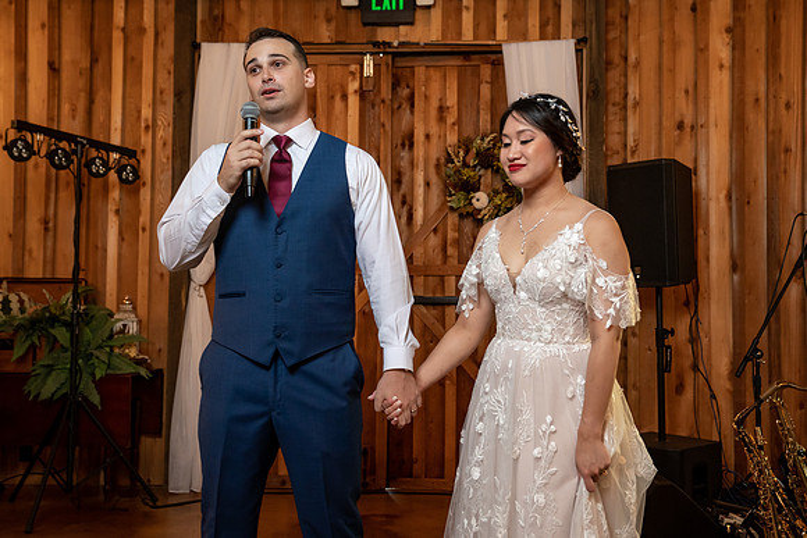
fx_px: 853
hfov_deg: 50.6
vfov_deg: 35.0
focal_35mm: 38
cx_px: 404
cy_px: 269
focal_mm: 37
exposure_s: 1/100
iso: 2000
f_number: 4
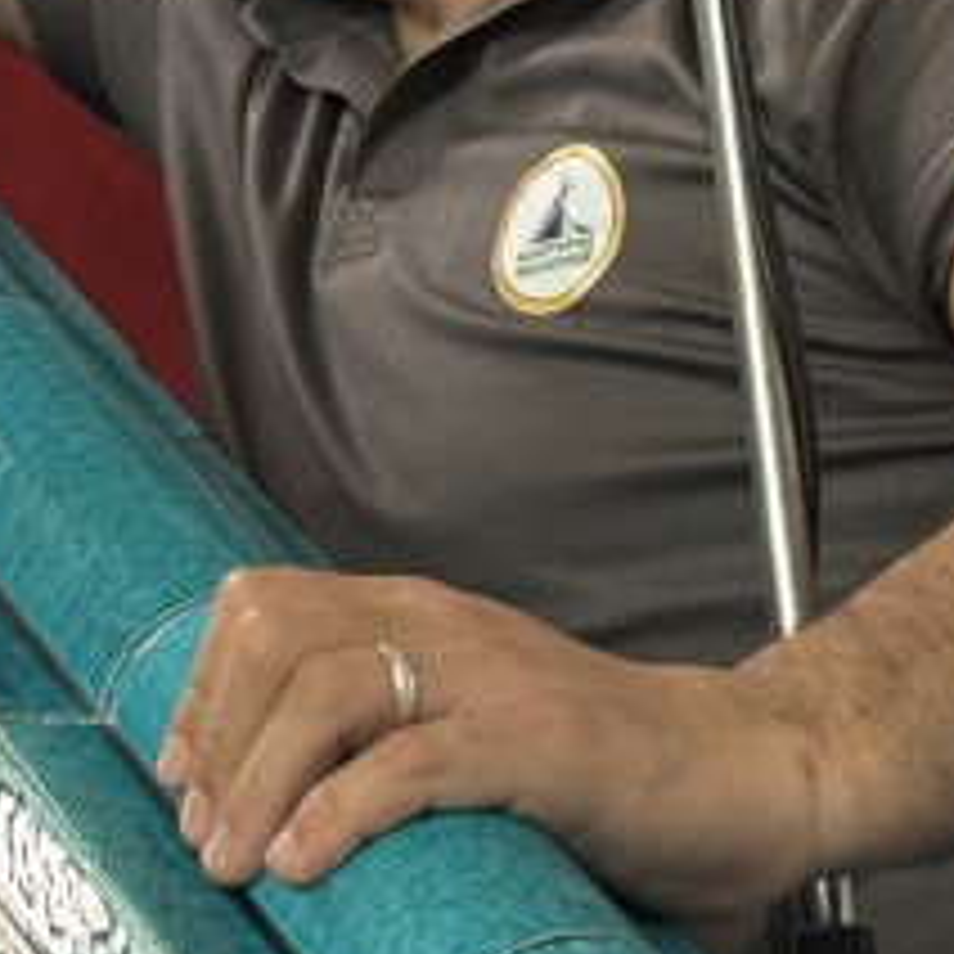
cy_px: -428
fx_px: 6392
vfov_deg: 8.4
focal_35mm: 205
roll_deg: +3.9
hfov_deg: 8.5
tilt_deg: +21.6
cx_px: 302
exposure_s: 1/50
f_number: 1.78
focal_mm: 6.76
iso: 200
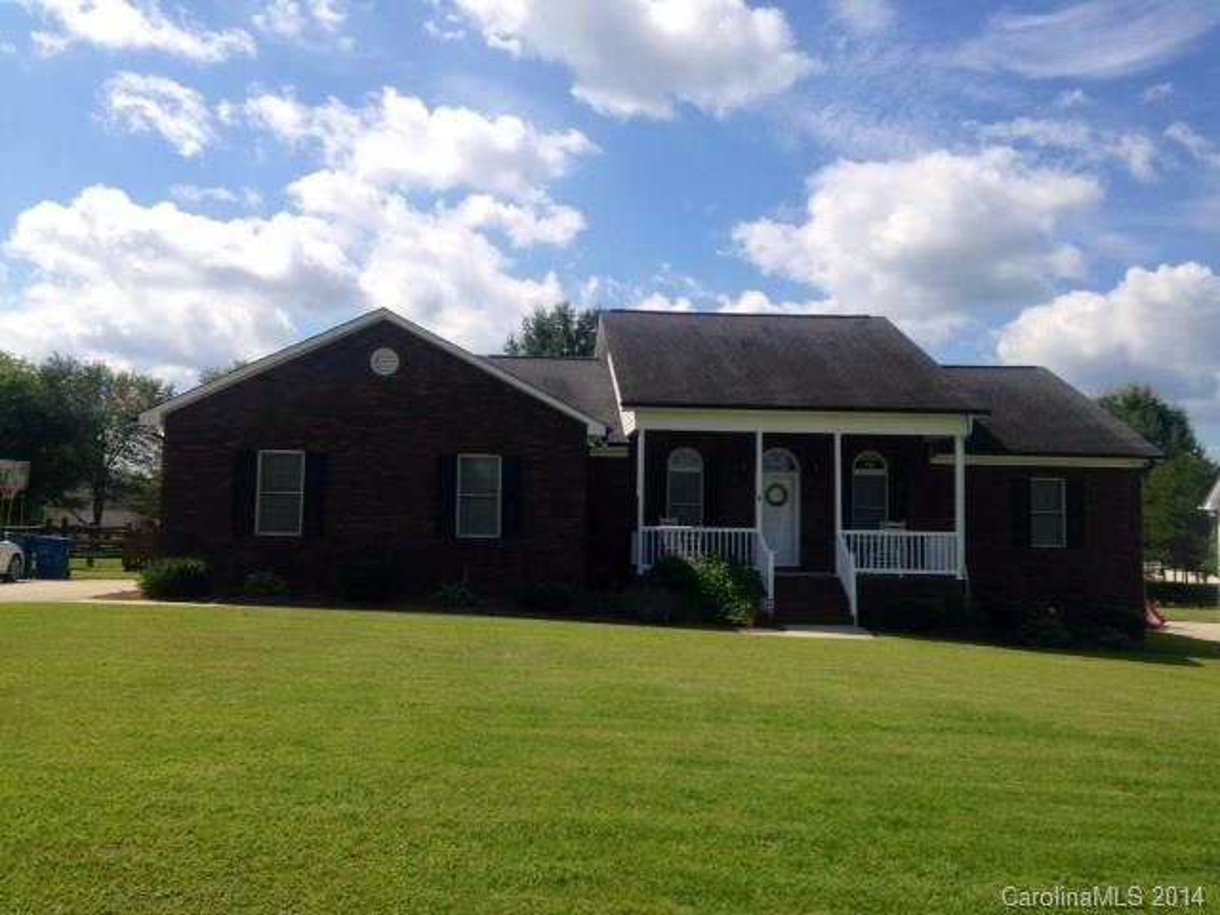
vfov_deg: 42.9
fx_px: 1163
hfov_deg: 55.4
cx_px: 610
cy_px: 458
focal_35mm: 33
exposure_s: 1/2088
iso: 50
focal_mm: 4.12
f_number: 2.4
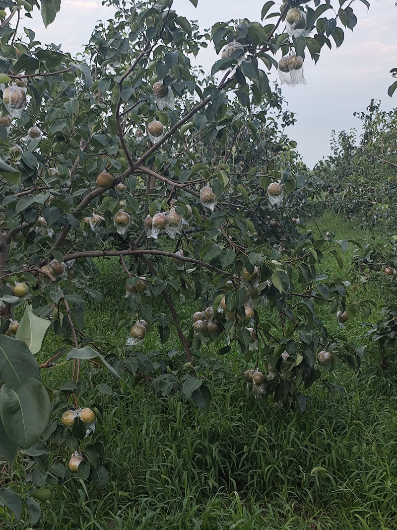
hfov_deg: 30.3
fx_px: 734
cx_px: 198
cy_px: 265
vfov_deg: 39.7
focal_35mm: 48
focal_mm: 5.84
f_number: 1.6
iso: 50
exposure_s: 1/205
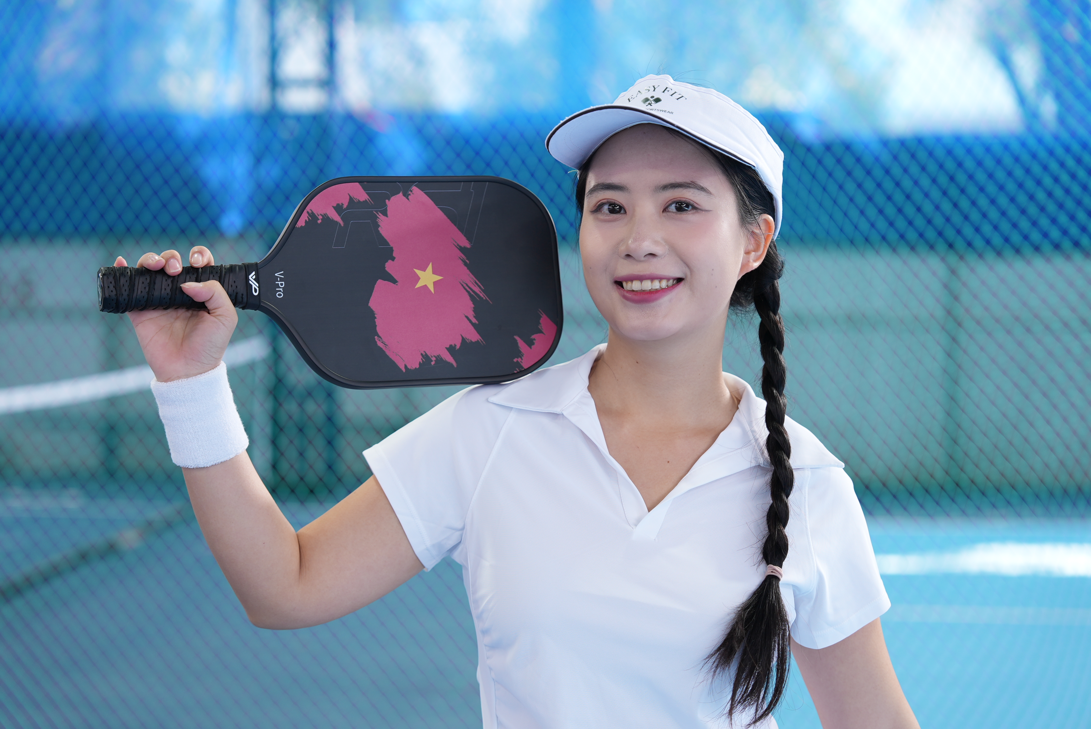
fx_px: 2031
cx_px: 546
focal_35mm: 67
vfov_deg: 20.3
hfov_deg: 30.1
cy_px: 364
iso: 320
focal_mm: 67
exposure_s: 1/160
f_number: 2.8
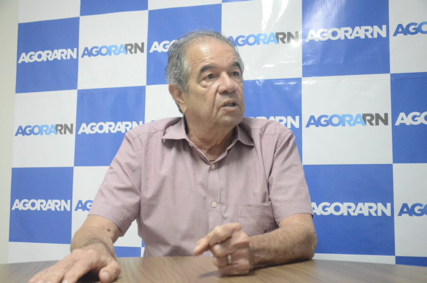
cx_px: 214
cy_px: 142
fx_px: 462
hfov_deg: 49.6
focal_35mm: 39
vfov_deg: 34.1
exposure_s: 1/125
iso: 6400
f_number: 5.6
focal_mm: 26
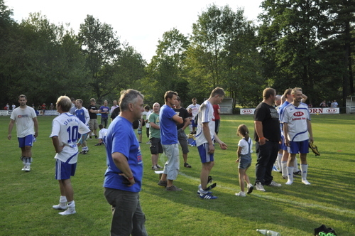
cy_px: 118
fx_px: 369
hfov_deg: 51.3
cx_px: 178
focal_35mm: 38
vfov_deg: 35.4
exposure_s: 1/1000
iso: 400
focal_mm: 25
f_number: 4
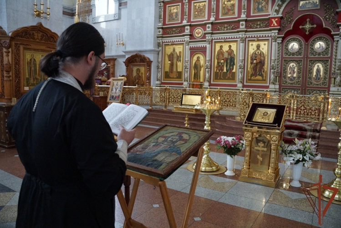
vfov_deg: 48.0
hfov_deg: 67.4
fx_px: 256
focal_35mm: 27
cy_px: 114
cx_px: 170
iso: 3200
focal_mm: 18
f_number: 3.5
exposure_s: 1/160
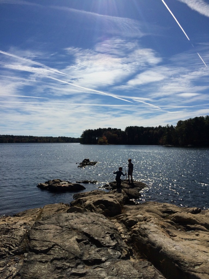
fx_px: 233
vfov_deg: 61.7
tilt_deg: -1.8
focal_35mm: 29
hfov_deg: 48.2
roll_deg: +2.8
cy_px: 140
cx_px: 104
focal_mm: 4.15
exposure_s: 1/5882
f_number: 2.2
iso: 32
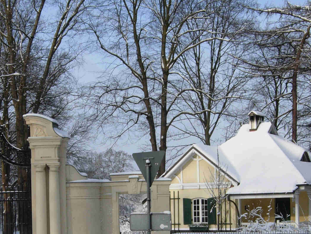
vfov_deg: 17.8
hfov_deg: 23.8
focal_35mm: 82
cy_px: 189
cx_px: 116
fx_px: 737
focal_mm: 7.5
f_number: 6.1
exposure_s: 1/296
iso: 50
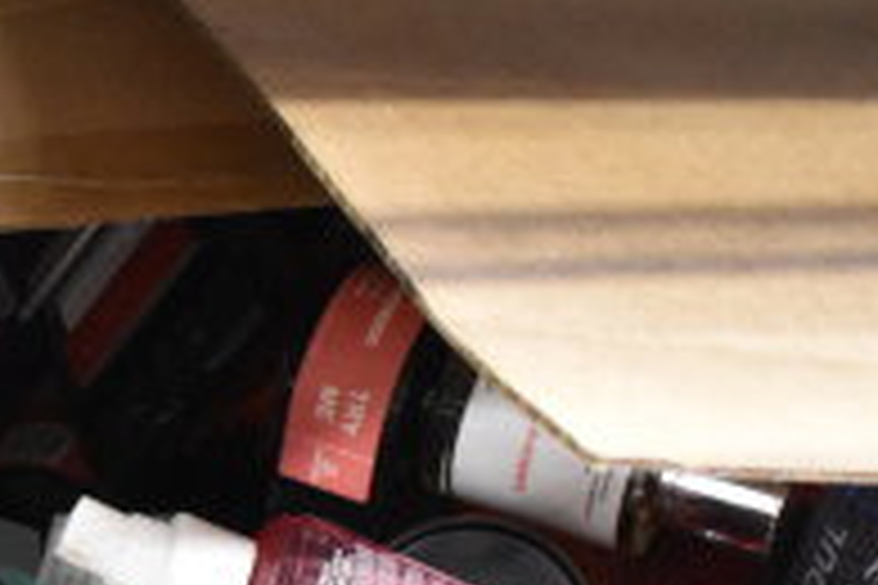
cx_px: -216
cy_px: 871
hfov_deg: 20.1
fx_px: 2292
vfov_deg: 13.7
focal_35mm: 94
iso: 4000
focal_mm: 20
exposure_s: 1/30
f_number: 3.8
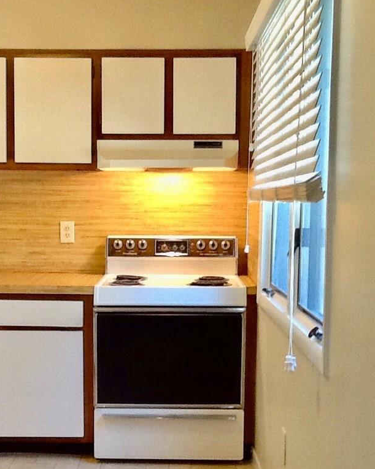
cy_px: 269
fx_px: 749
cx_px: 179
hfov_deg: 28.1
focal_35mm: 54
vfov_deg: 34.7
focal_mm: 2.03
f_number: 2.4
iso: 100
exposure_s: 1/30
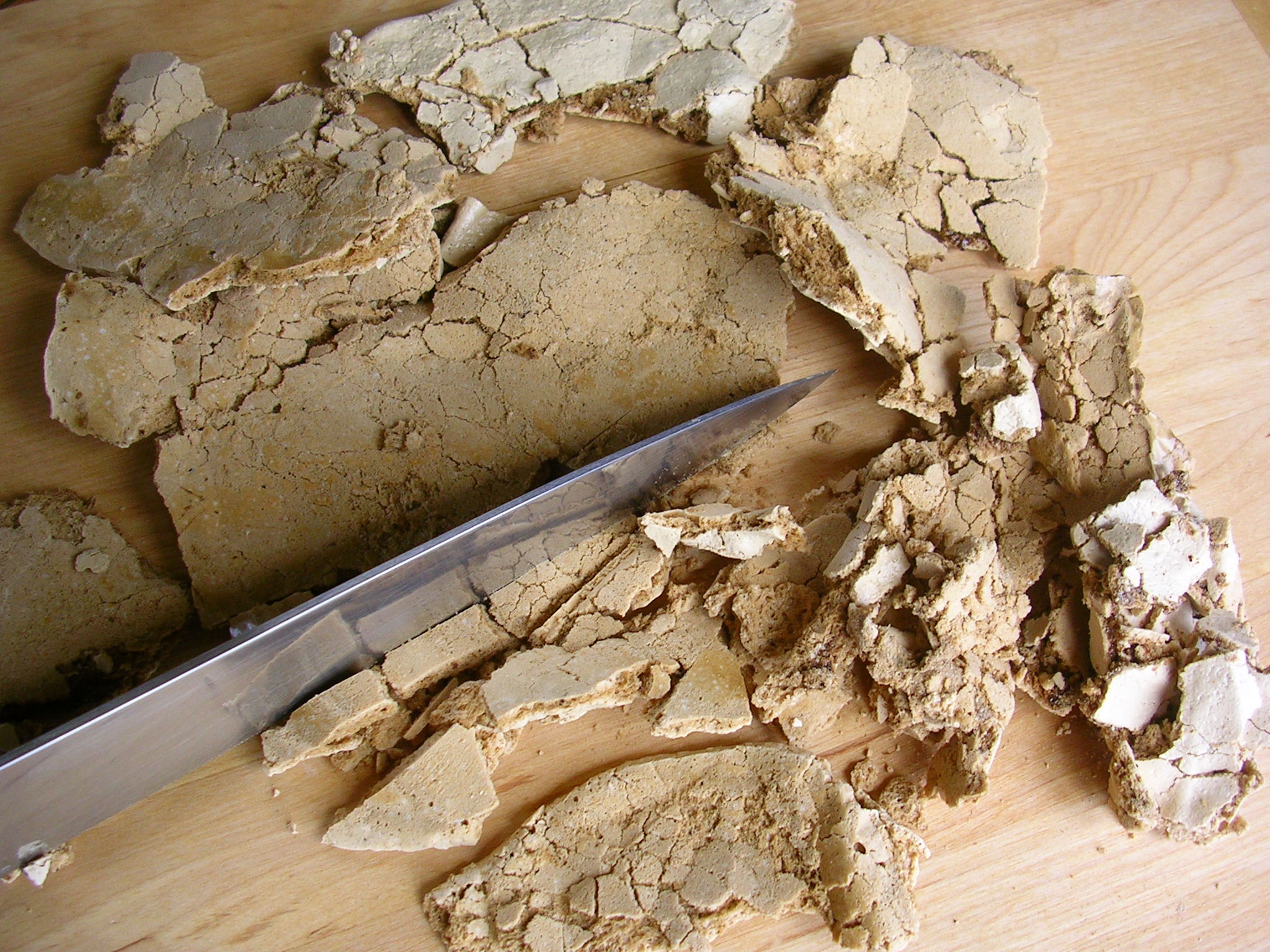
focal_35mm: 38
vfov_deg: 37.7
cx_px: 635
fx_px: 1394
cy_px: 476
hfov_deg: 49.0
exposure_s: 1/49.3
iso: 50
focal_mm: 5.8
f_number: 2.8
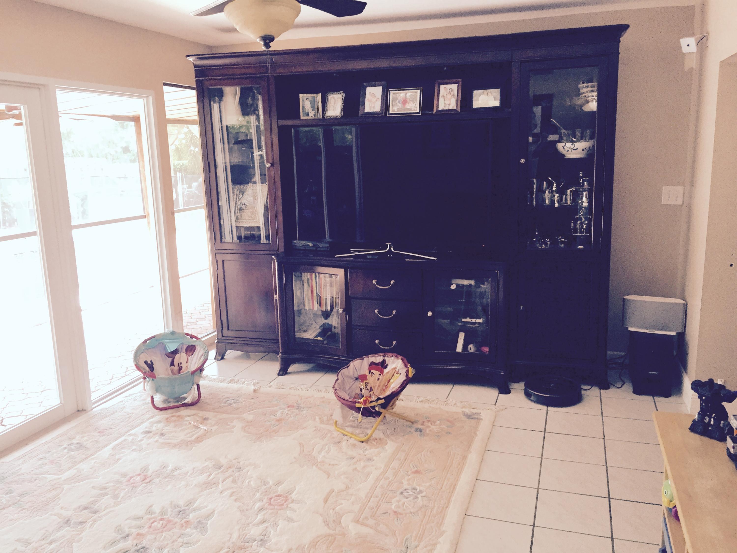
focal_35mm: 29
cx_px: 368
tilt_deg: -11.7
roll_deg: +0.4
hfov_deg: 61.7
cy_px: 276
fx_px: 617
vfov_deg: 48.2
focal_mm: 4.15
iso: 50
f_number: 2.2
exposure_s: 1/30
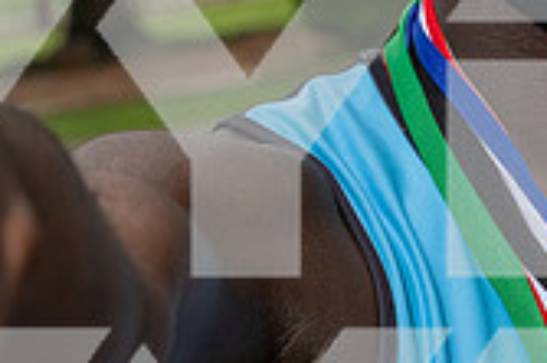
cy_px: 104
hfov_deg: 9.2
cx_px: 343
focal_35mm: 223
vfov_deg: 6.1
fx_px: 3385
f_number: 6.3
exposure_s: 1/250
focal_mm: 61
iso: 500
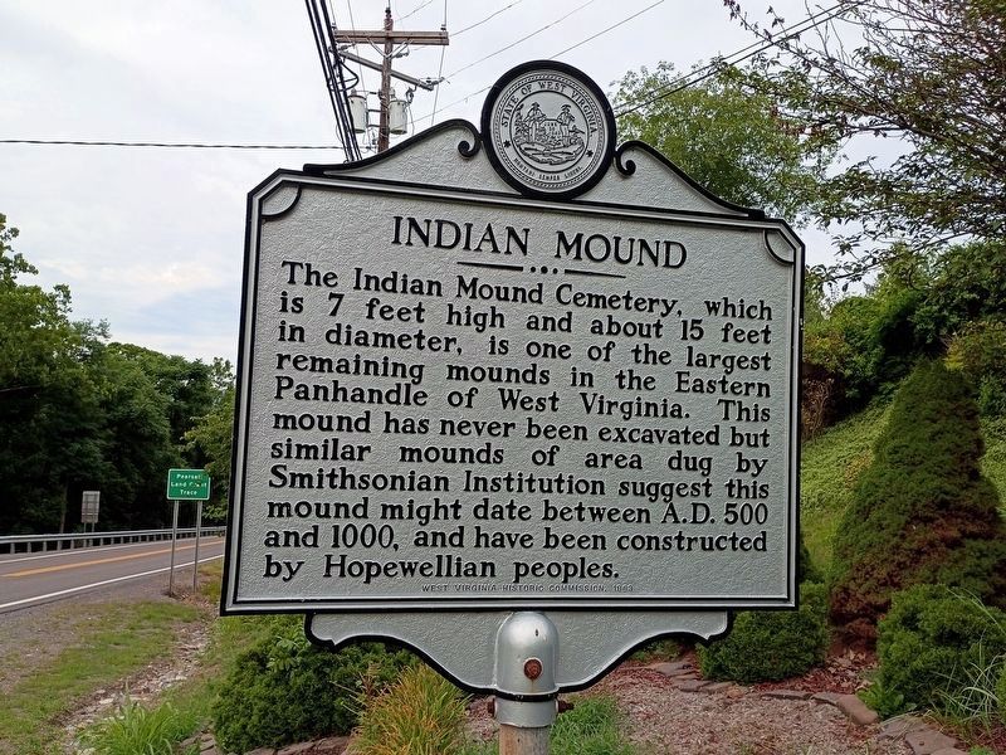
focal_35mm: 29
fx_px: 843
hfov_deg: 61.7
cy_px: 378
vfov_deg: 48.2
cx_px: 503
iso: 100
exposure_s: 1/648
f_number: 1.8
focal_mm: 4.27
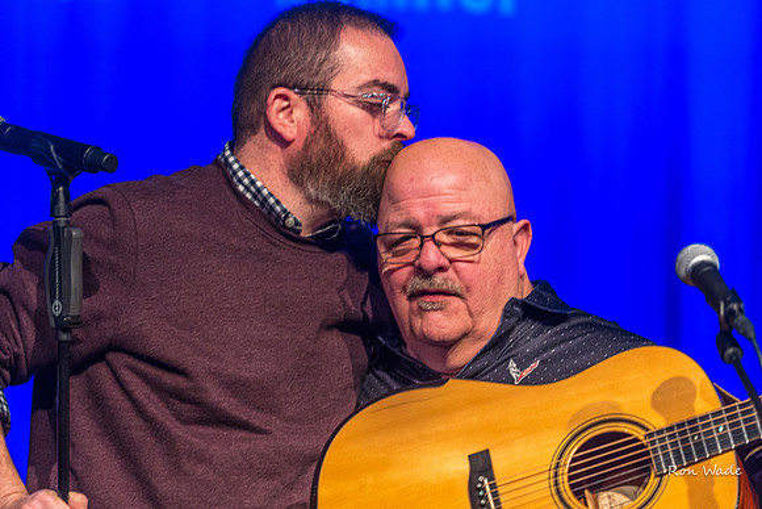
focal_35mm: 200
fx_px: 4234
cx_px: 381
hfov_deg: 10.3
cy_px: 254
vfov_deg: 6.9
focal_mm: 200
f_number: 4
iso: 2500
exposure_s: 1/200
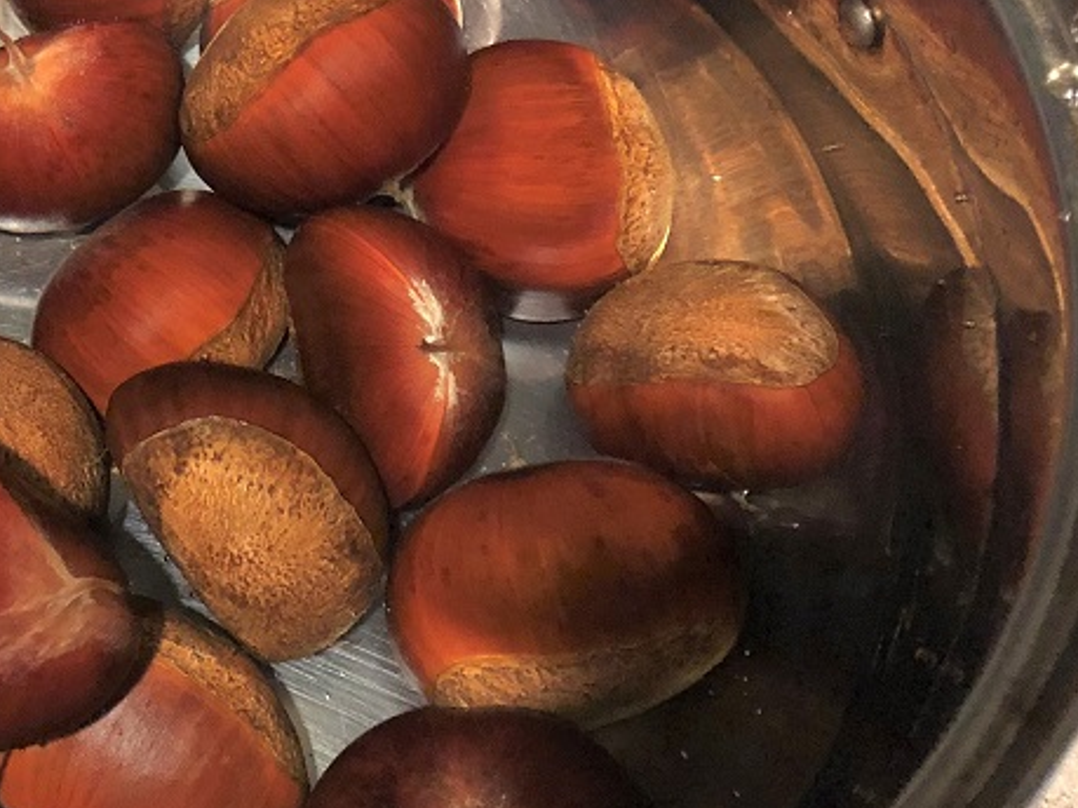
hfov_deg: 30.2
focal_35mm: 61
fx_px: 1899
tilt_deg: -59.3
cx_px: 96
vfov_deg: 23.9
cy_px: 277
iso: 100
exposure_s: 1/5
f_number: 1.8
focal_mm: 3.99
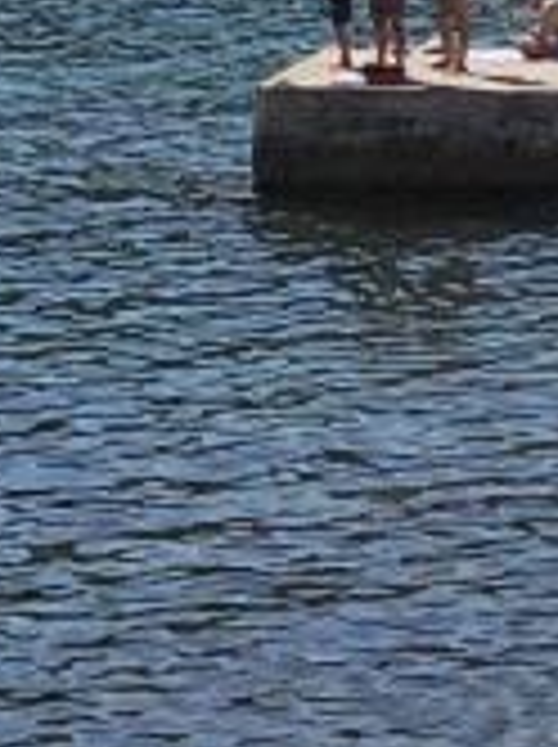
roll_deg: +1.1
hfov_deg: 5.1
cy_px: -238
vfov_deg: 7.3
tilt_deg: -4.7
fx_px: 5818
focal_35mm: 270
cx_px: -1224
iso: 20
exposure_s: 1/2525
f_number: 1.8
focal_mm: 3.99
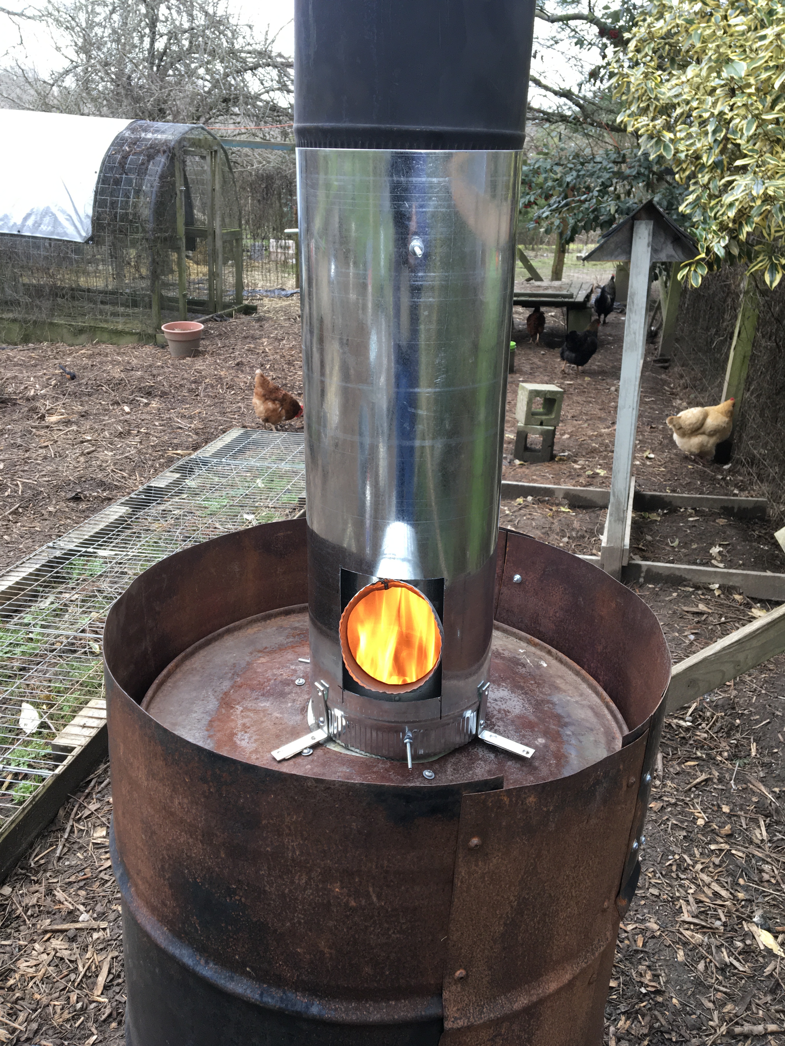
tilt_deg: -22.1
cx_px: 392
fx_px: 877
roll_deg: -4.2
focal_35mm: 29
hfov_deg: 48.2
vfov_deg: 61.7
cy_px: 523
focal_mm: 4.15
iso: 40
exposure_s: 1/120
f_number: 2.2
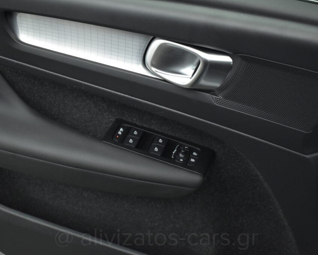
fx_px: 401
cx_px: 156
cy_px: 128
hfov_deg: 43.3
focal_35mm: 43
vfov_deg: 35.2
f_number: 4
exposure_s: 1/80
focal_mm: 25
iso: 1600
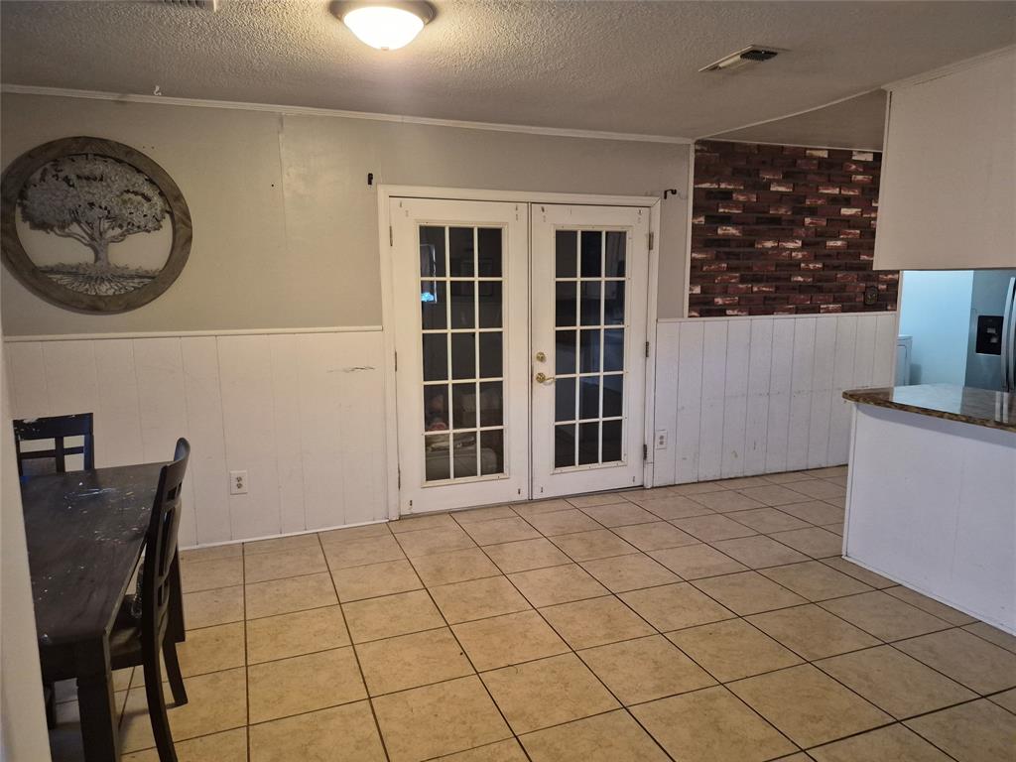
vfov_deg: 58.9
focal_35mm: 23
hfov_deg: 73.9
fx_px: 675
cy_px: 381
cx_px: 508
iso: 1250
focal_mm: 5.4
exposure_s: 1/120
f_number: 1.8
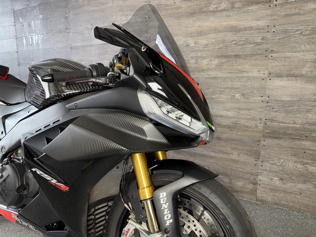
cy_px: 118
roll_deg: +0.2
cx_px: 158
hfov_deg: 71.6
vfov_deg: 56.8
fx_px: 219
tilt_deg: -9.6
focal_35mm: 24
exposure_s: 1/36
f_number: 1.78
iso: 50
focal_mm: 6.76
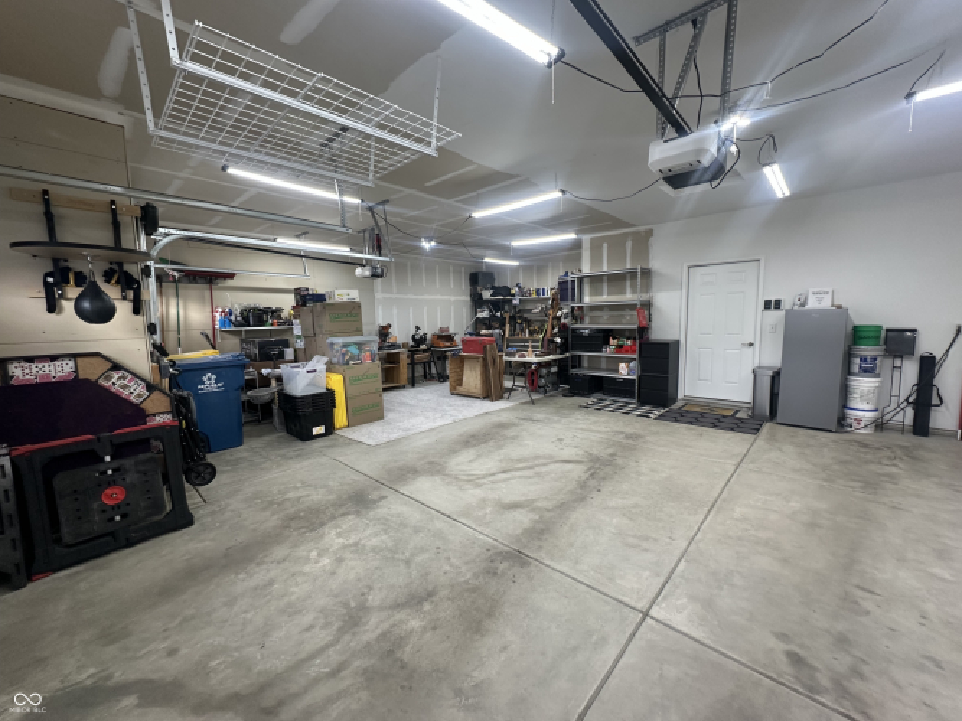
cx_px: 481
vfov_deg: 85.7
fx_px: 389
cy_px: 360
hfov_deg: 102.1
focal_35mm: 14
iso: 160
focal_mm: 2.22
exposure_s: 1/120
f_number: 2.2
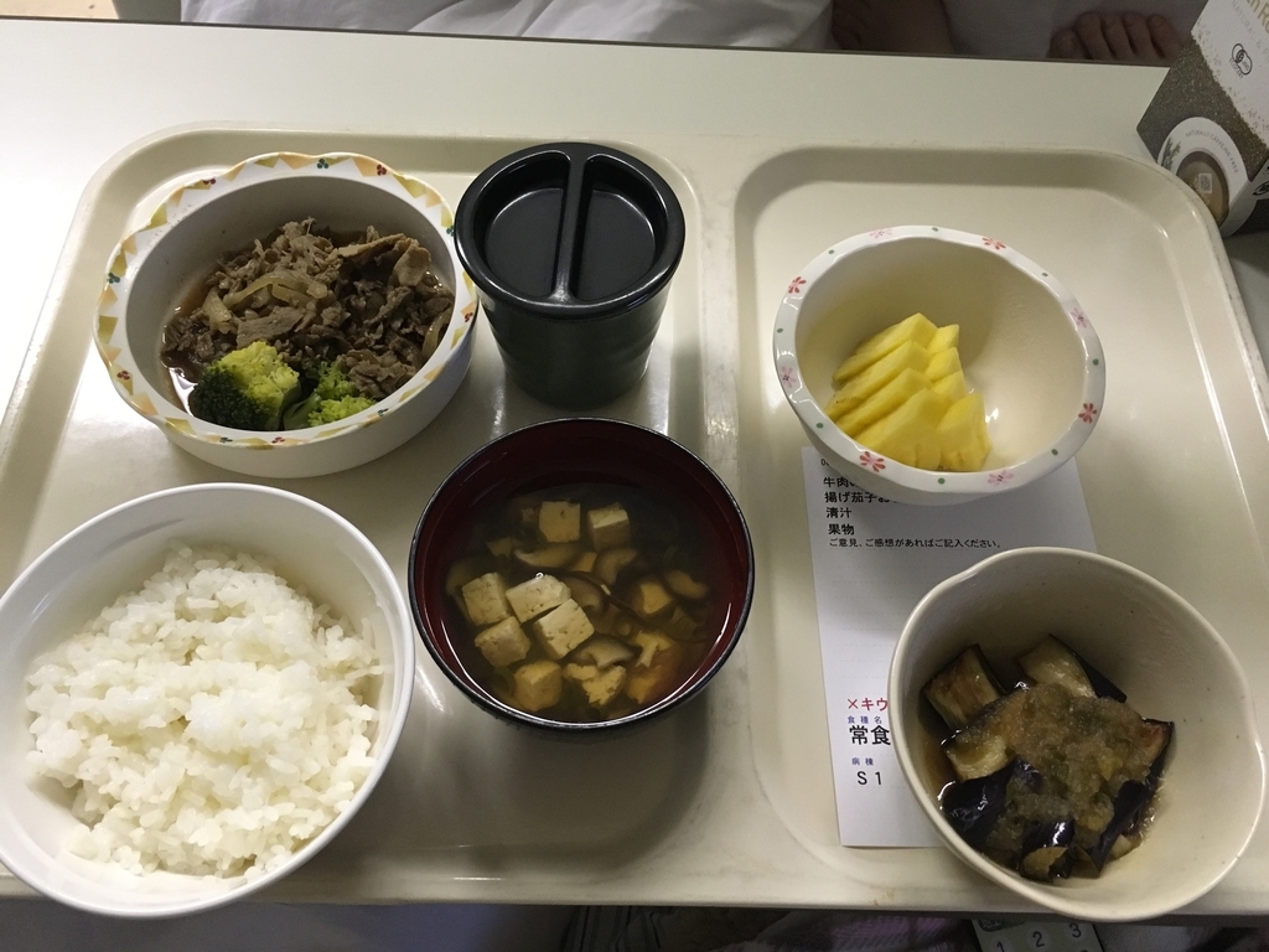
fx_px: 1063
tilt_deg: -59.9
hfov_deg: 61.7
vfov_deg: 48.2
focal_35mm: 29
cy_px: 476
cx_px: 634
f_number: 2.2
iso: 200
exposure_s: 1/30
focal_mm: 4.15
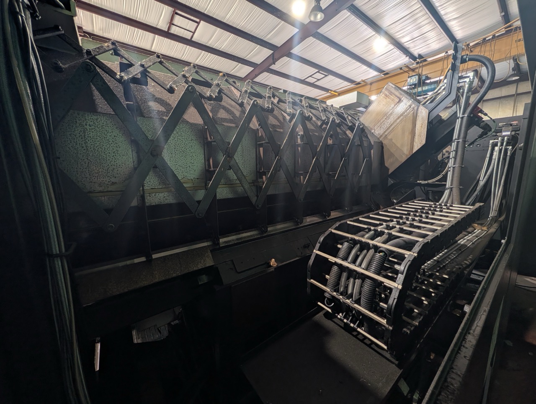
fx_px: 186
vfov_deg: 94.6
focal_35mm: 12
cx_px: 268
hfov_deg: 110.5
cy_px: 202
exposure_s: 1/29.1
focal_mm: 2.02
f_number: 1.7
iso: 49
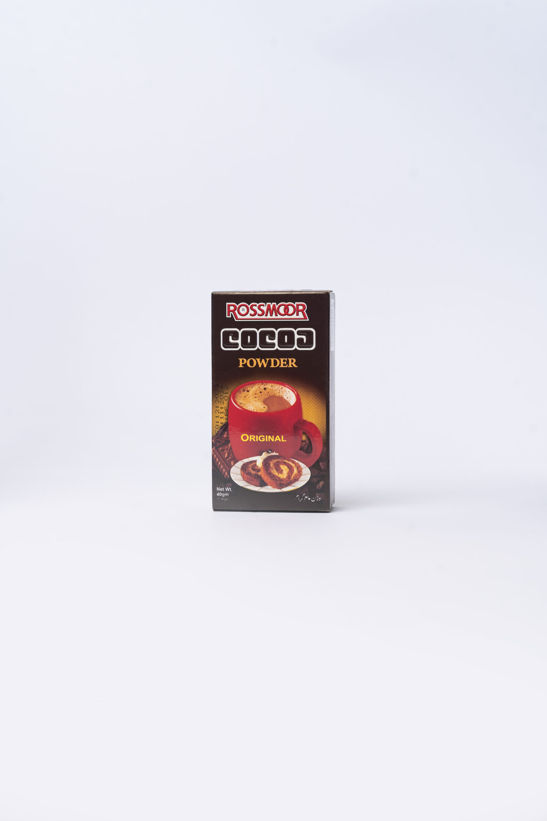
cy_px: 410
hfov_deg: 27.0
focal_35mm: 50
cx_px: 274
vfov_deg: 39.6
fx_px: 1139
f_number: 6.3
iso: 250
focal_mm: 50
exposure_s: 1/125
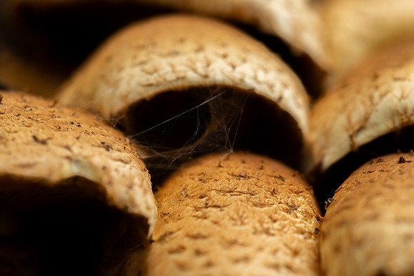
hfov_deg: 33.4
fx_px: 690
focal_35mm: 60
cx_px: 207
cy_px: 138
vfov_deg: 22.6
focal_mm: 60
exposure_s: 1/40
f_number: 8
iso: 1250
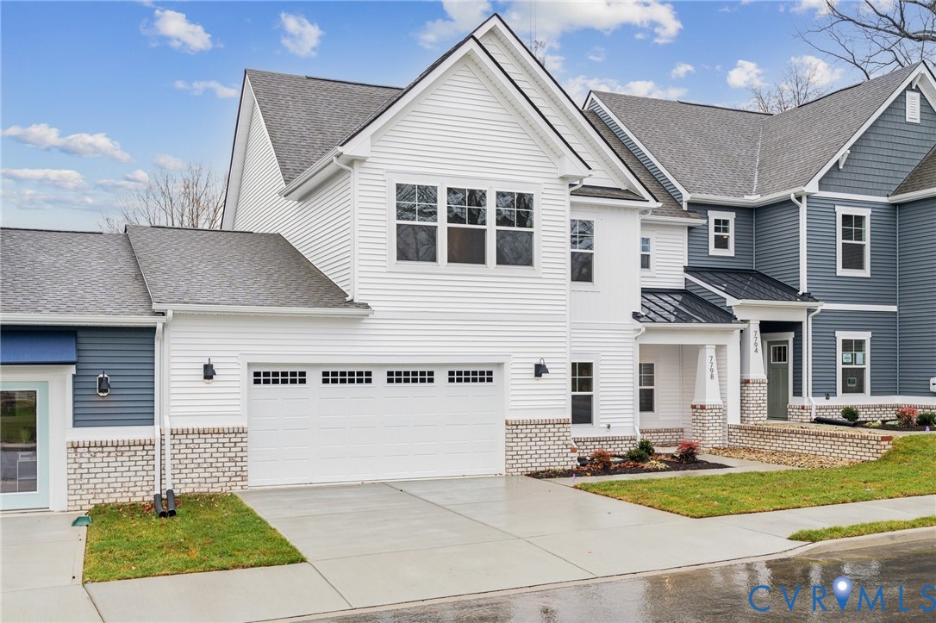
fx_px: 910
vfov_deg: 37.8
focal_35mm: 35
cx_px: 468
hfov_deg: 54.5
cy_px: 312
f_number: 7.1
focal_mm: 35
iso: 500
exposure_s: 1/160
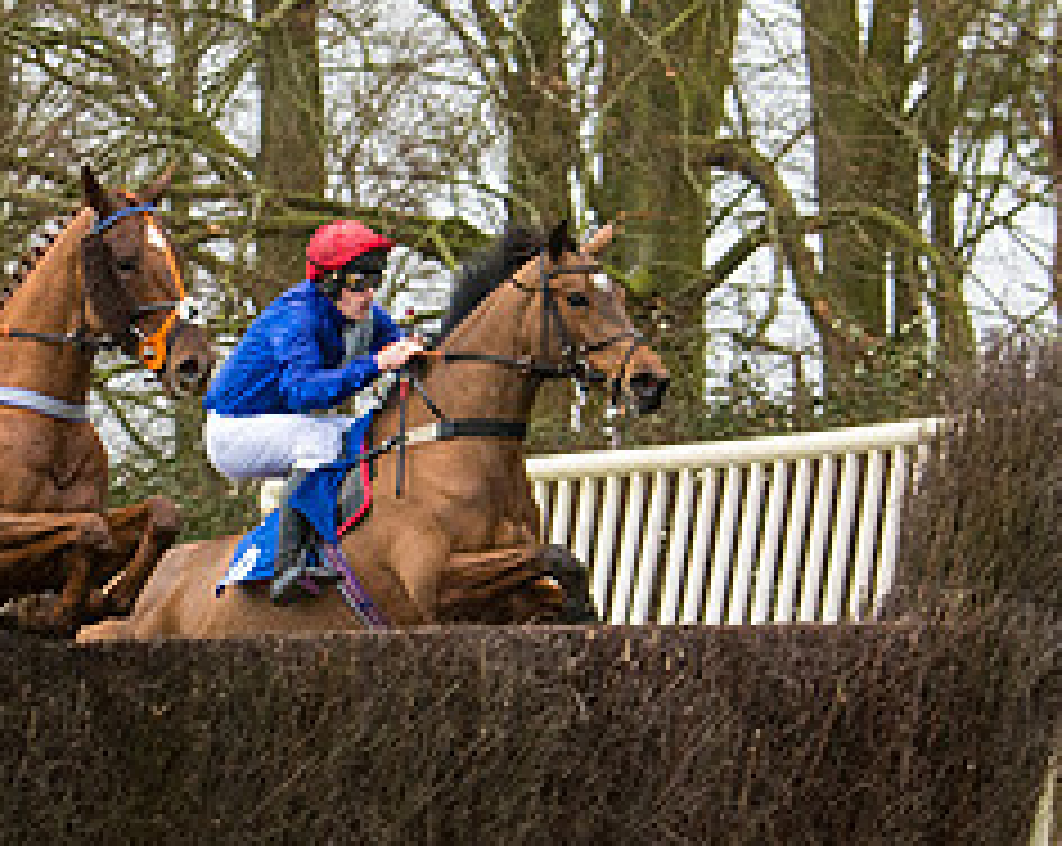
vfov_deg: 6.0
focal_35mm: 259
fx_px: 8127
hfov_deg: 7.5
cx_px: 72
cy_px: 538
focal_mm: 75
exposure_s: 1/1000
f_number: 4
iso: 1000
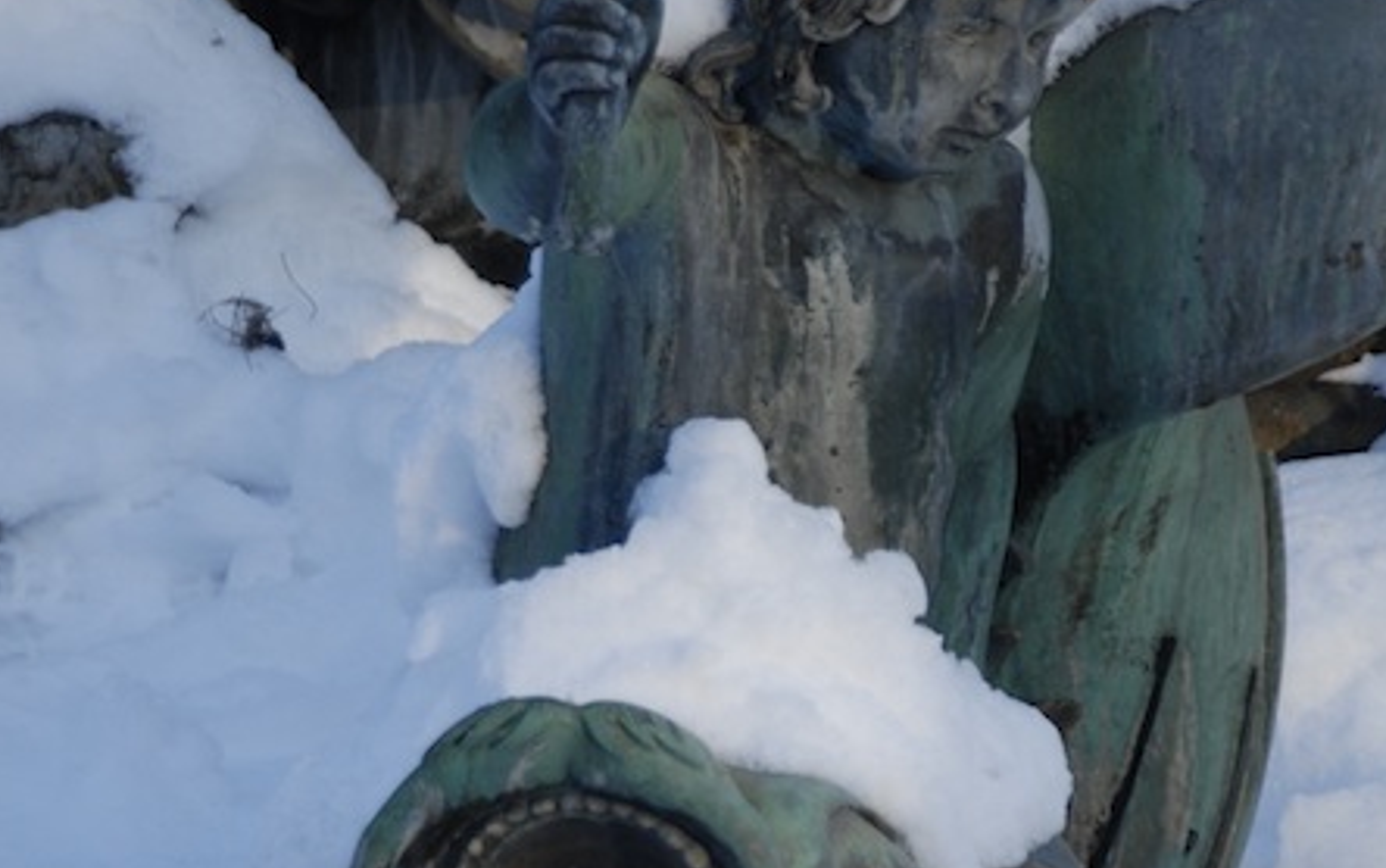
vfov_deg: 4.0
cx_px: 677
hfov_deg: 6.3
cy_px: 503
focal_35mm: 331
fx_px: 12505
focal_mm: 125
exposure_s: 1/90
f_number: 5.6
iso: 250
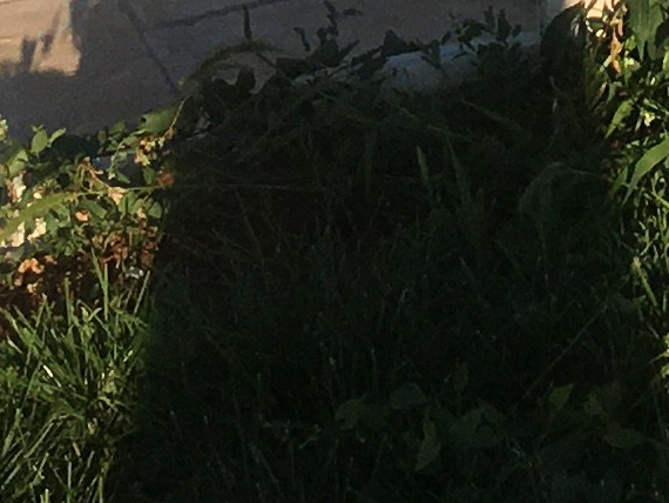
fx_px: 3964
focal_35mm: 205
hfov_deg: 9.4
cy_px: -1169
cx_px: 1012
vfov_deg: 6.4
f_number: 2.2
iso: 25
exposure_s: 1/1637
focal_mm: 4.15
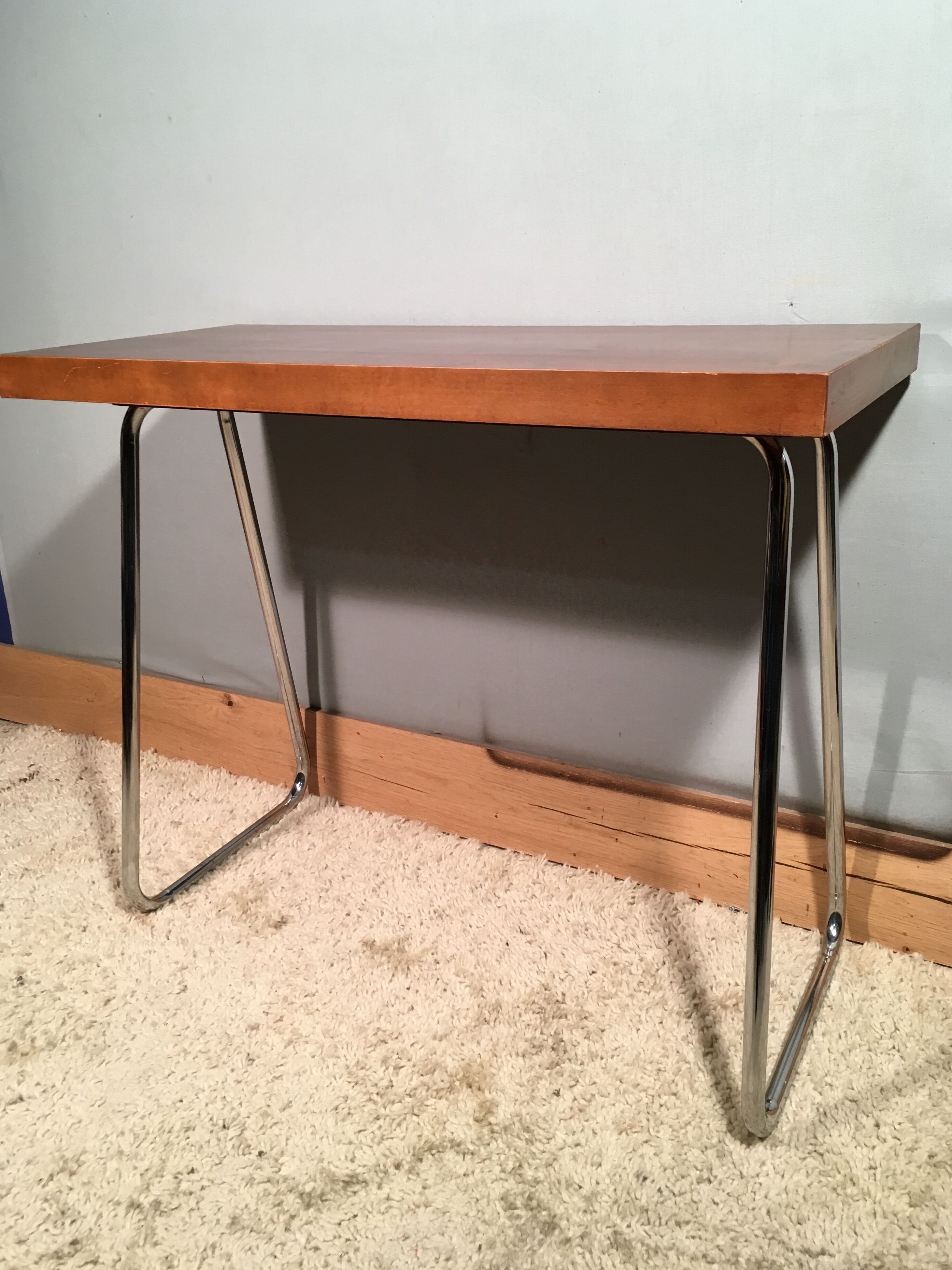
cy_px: 618
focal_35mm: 30
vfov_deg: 60.0
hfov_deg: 46.8
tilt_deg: -20.5
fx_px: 1100
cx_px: 476
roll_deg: +3.6
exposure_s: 1/33
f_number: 2.2
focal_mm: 4.15
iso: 50
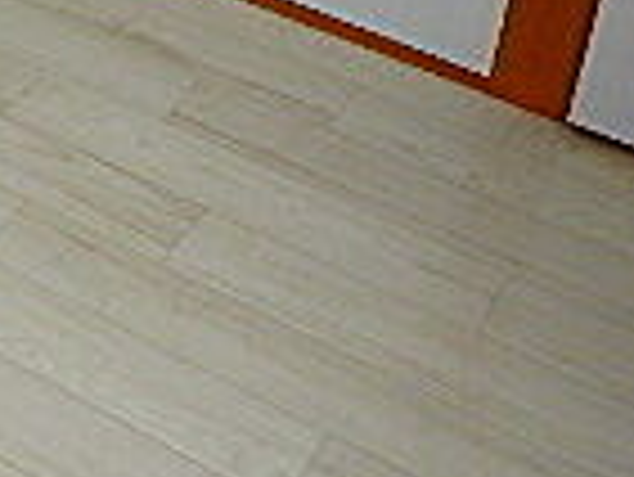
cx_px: -301
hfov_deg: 18.4
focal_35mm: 95
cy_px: -279
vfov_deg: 14.4
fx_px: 1741
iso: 125
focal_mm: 3.7
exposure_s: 1/80
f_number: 3.5
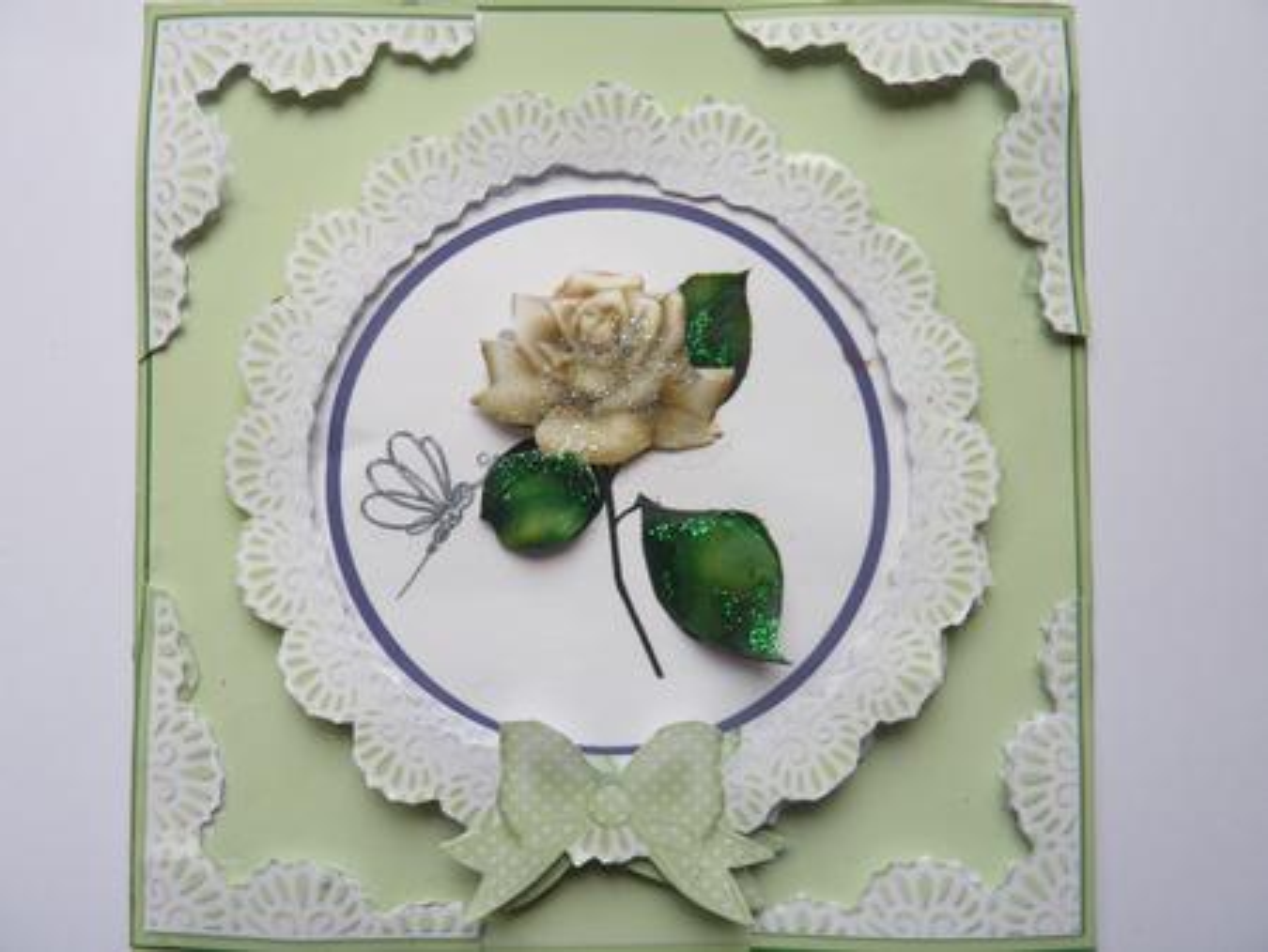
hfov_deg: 69.4
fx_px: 916
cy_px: 476
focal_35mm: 25
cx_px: 634
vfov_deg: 54.9
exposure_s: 1/40
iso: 80
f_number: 3.3
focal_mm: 4.1
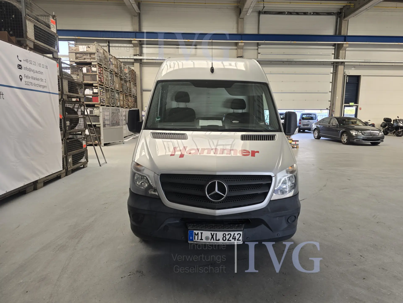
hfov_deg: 73.9
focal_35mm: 23
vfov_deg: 58.9
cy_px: 152
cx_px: 202
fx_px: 268
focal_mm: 6.3
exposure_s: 1/180
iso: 64
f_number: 1.7
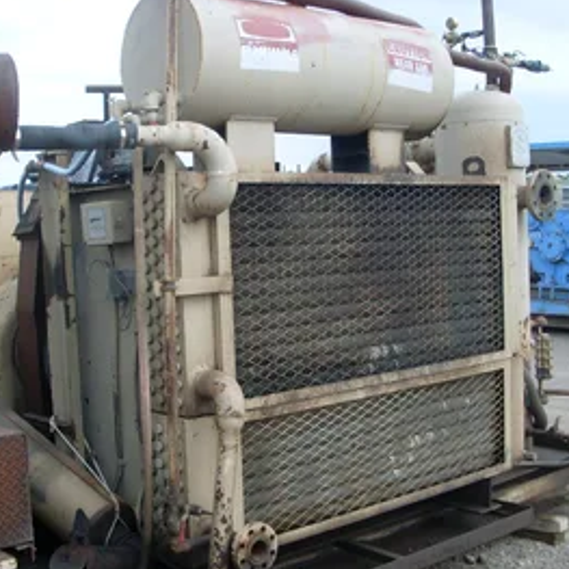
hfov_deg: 33.4
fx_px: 948
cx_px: 279
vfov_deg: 33.4
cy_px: 290
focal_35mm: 51
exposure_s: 1/60
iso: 80
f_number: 7.7
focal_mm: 6.3
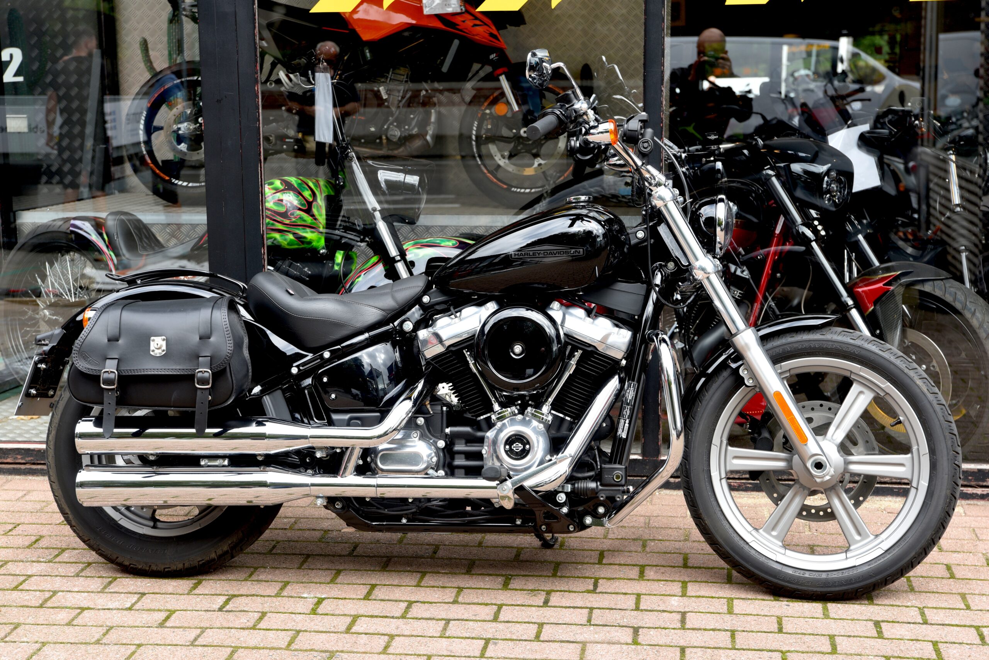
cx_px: 494
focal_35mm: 62
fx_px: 1704
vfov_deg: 21.9
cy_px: 330
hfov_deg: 32.4
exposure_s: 1/100
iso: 200
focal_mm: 62
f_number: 5
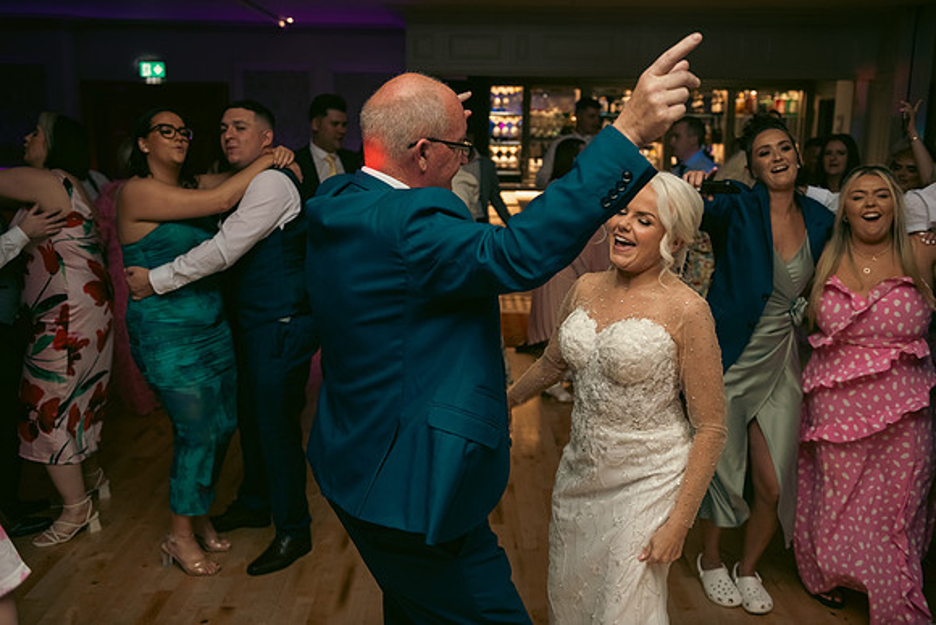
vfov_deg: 38.9
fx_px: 884
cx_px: 468
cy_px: 312
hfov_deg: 55.8
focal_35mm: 34
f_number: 3.5
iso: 800
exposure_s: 1/160
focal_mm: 34
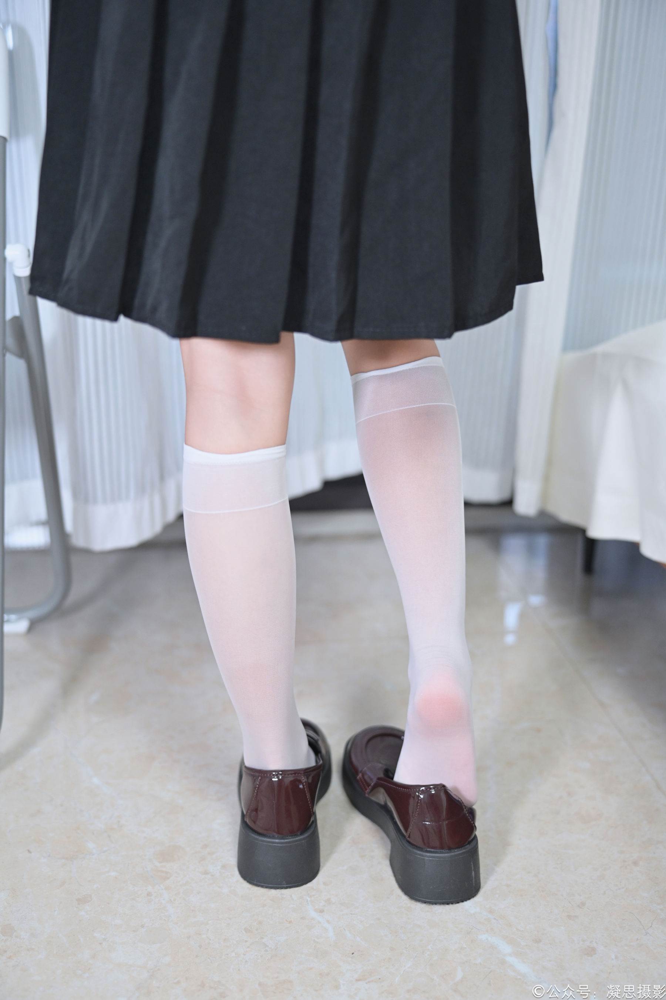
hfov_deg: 31.2
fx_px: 1193
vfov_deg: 45.4
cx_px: 333
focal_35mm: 43
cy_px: 500
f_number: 2.2
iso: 1400
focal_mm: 43
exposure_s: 1/100
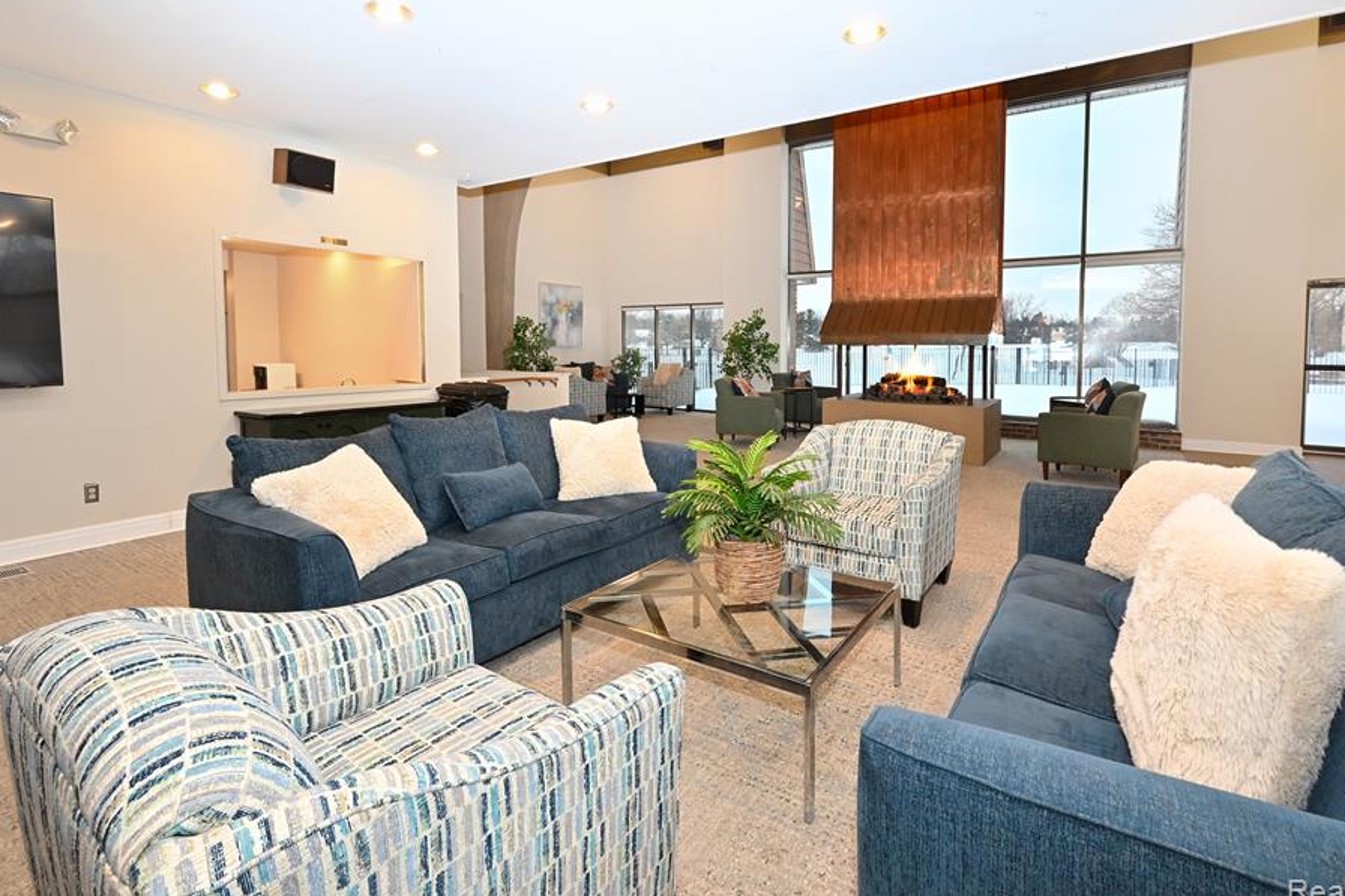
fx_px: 598
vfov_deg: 73.5
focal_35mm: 16
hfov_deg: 96.7
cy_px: 404
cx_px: 671
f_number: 11
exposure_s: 1/10
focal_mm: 14
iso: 800
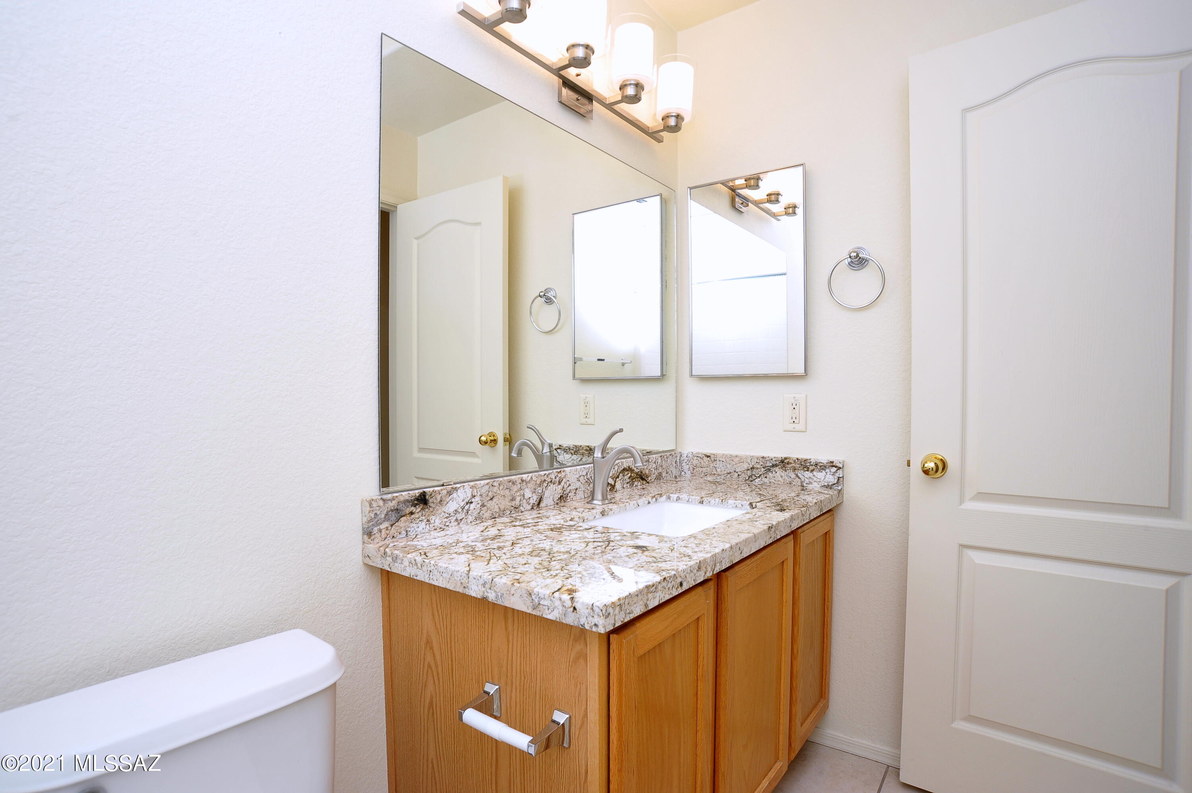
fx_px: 596
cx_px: 596
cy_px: 396
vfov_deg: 67.3
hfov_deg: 90.0
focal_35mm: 18
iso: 640
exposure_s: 1/40
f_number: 10
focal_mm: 18
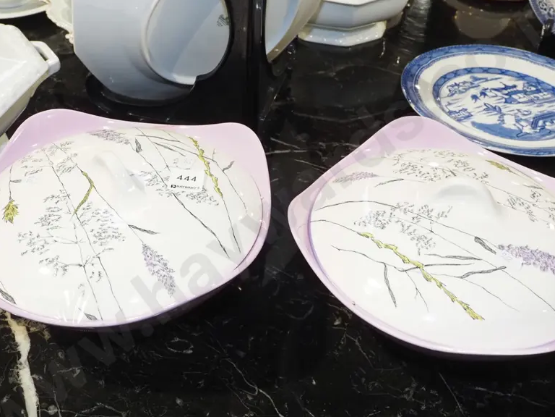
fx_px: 641
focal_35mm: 40
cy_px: 208
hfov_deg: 46.8
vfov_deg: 36.0
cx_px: 285
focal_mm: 15
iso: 2000
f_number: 5.6
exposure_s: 1/60
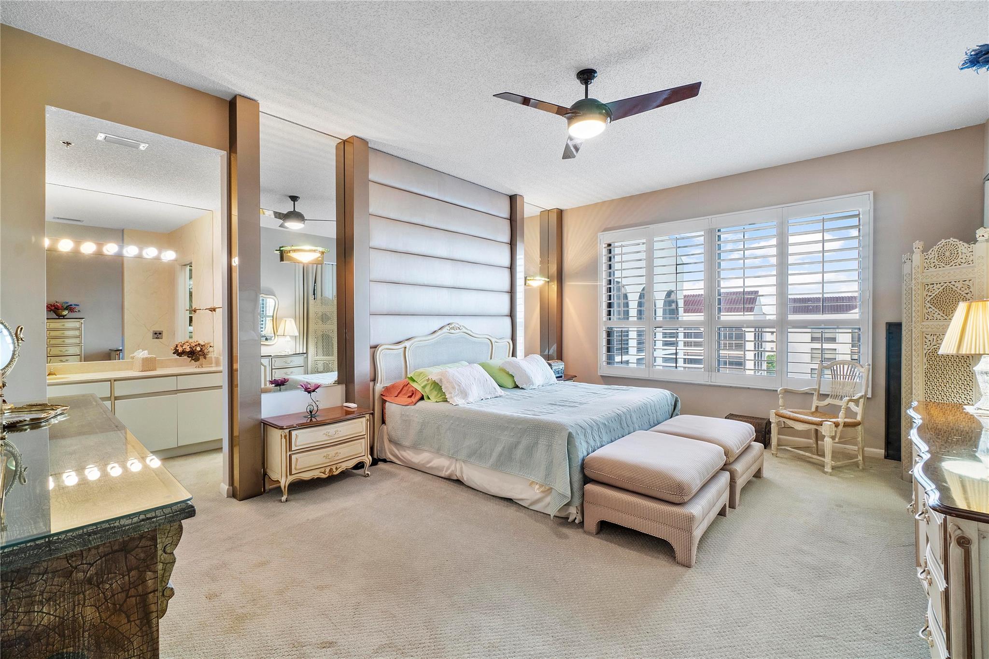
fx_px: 412
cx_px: 494
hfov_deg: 100.4
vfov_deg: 77.3
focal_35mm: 15
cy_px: 330
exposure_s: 1/2.5
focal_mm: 10
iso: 200
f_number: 11
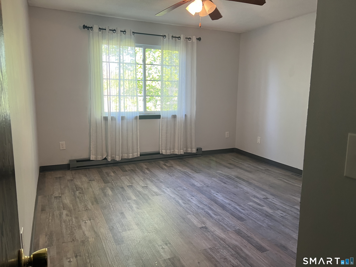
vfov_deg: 53.1
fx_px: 267
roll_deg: -0.4
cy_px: 134
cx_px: 178
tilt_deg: -10.2
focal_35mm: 26
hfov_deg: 67.3
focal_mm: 5.7
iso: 125
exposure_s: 1/60
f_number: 1.5
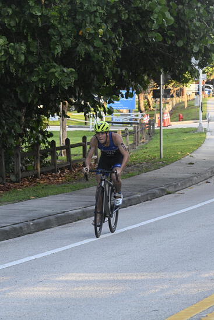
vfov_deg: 12.1
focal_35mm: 170
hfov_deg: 8.1
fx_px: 1515
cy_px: 160
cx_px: 107
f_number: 14
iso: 3200
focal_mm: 170
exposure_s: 1/200
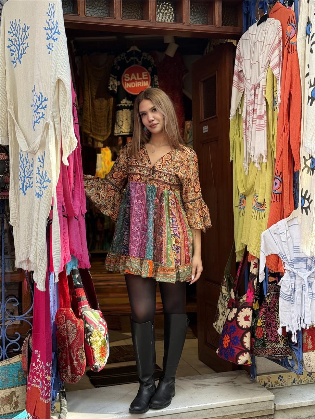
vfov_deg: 39.6
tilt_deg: -1.1
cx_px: 158
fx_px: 582
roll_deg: +1.4
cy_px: 210
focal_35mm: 48
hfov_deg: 30.3
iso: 80
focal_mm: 6.76
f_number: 1.78
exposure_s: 1/254
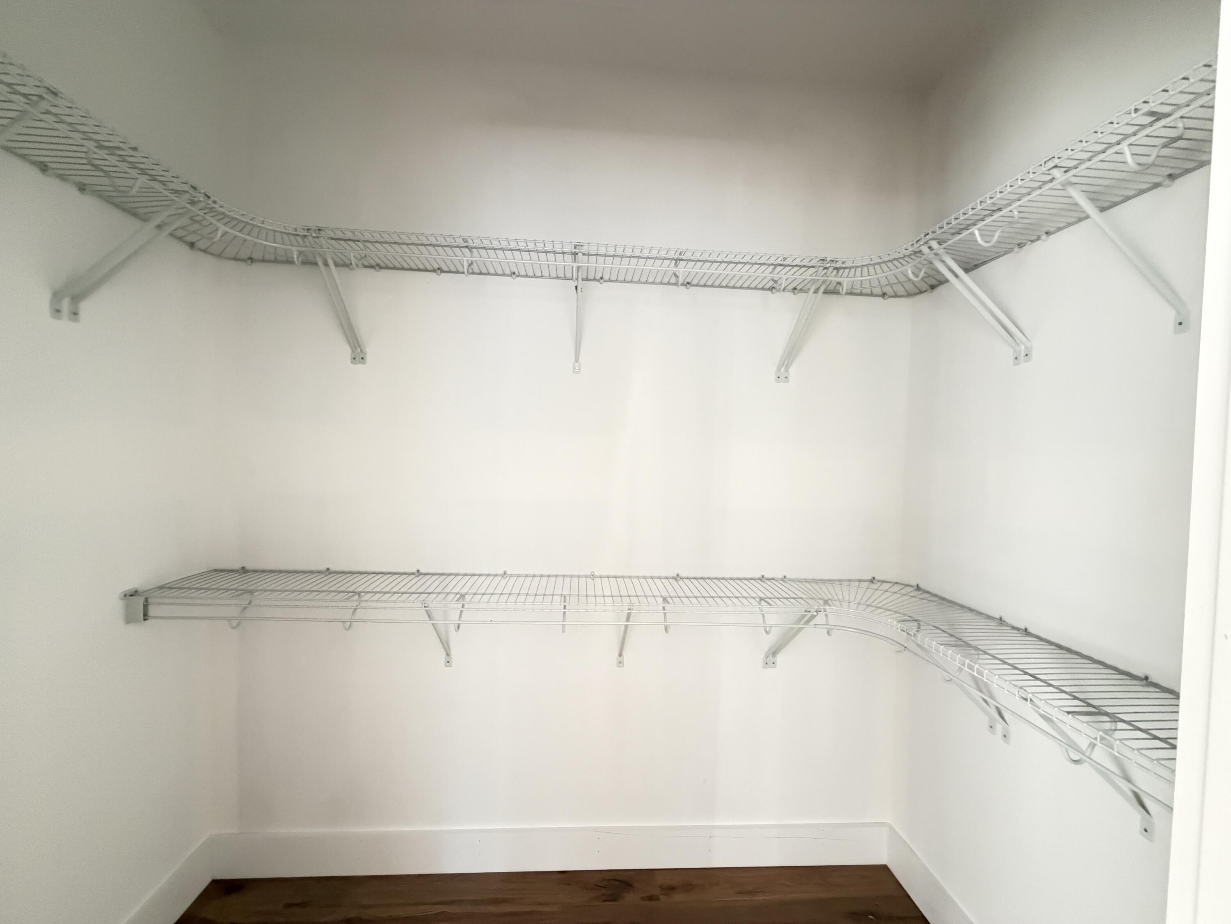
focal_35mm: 14
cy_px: 462
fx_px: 498
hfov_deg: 102.1
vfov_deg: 85.7
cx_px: 616
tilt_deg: -1.5
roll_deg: -1.1
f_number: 2.2
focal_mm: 2.22
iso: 800
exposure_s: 1/60
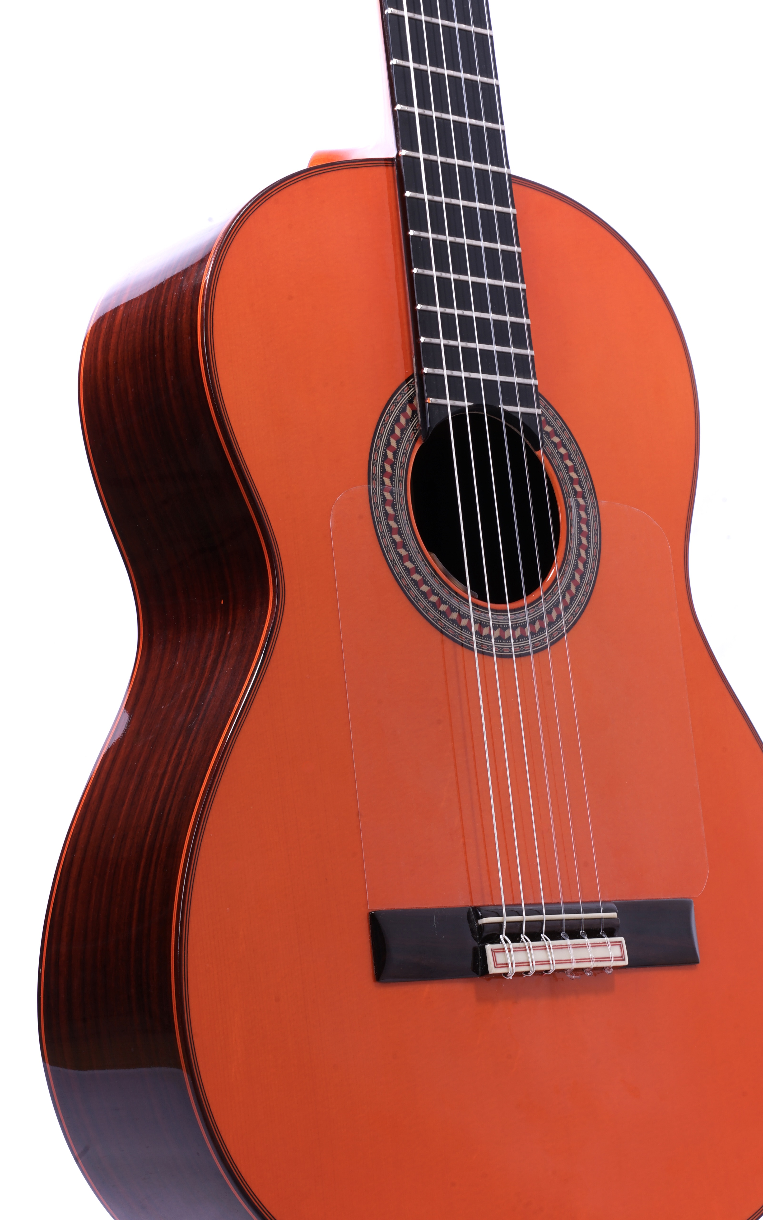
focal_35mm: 82
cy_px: 676
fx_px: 2728
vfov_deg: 25.2
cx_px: 438
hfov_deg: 15.9
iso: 100
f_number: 22
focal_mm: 69
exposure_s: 1/50
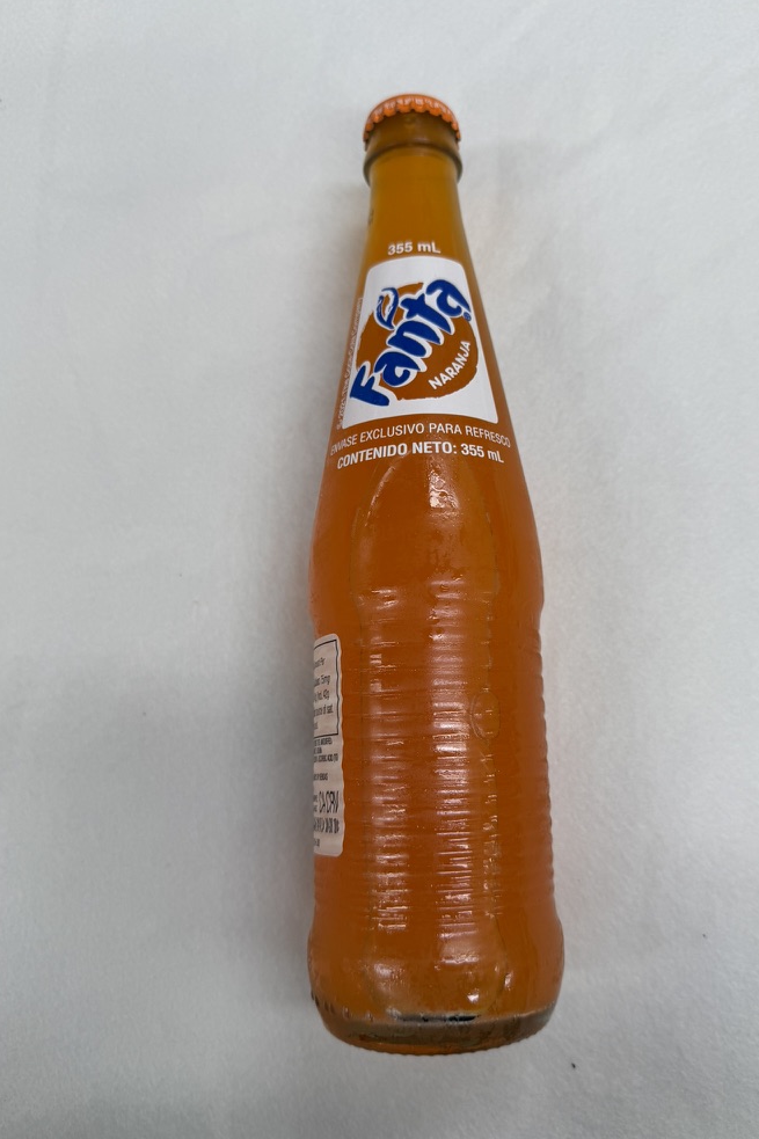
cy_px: 583
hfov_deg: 49.4
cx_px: 433
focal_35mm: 26
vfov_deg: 69.4
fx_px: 822
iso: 50
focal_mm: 6.76
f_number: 1.78
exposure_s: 1/151
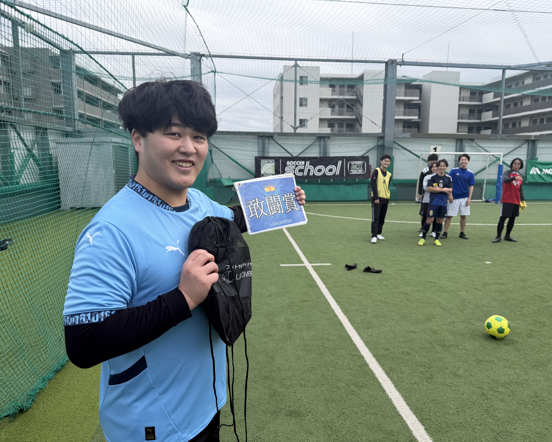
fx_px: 408
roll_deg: +0.1
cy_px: 221
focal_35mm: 25
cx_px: 290
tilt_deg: -9.3
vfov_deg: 56.8
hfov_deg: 68.1
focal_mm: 6.76
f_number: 1.78
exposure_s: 1/1812
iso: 80
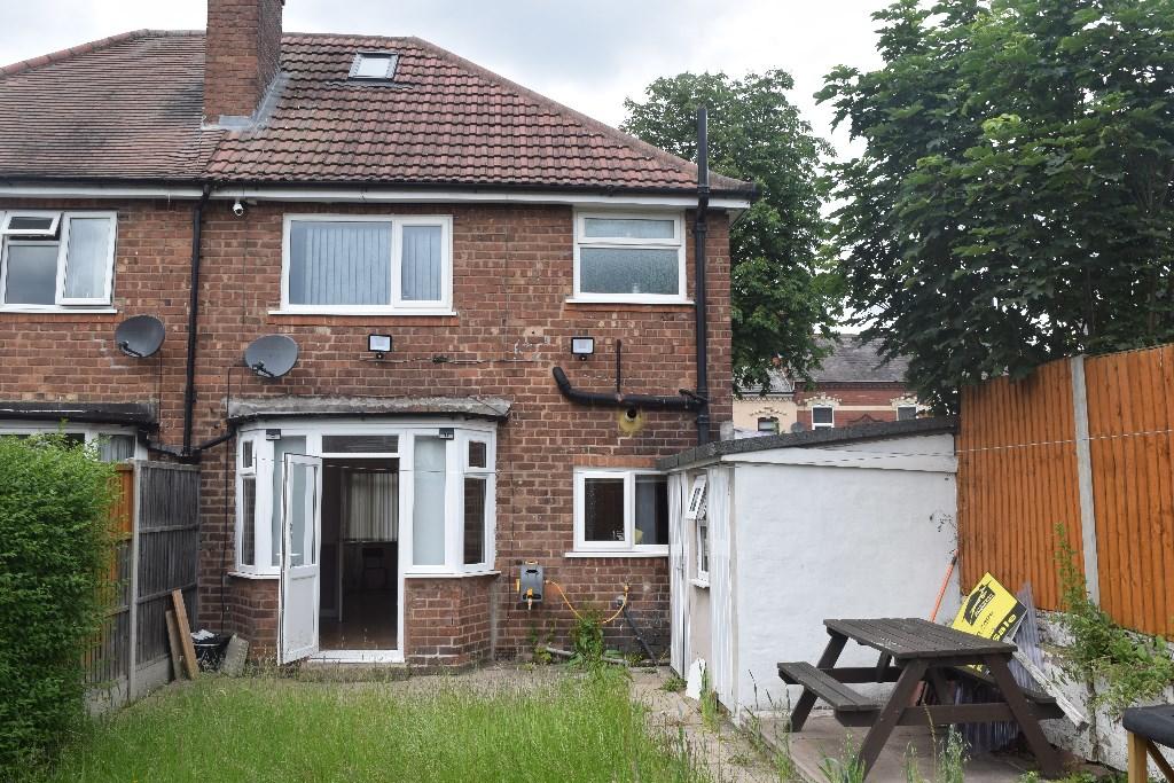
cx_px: 587
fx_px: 1125
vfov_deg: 38.4
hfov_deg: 55.1
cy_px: 392
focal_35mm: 34
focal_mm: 23
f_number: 9
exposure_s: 1/320
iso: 200
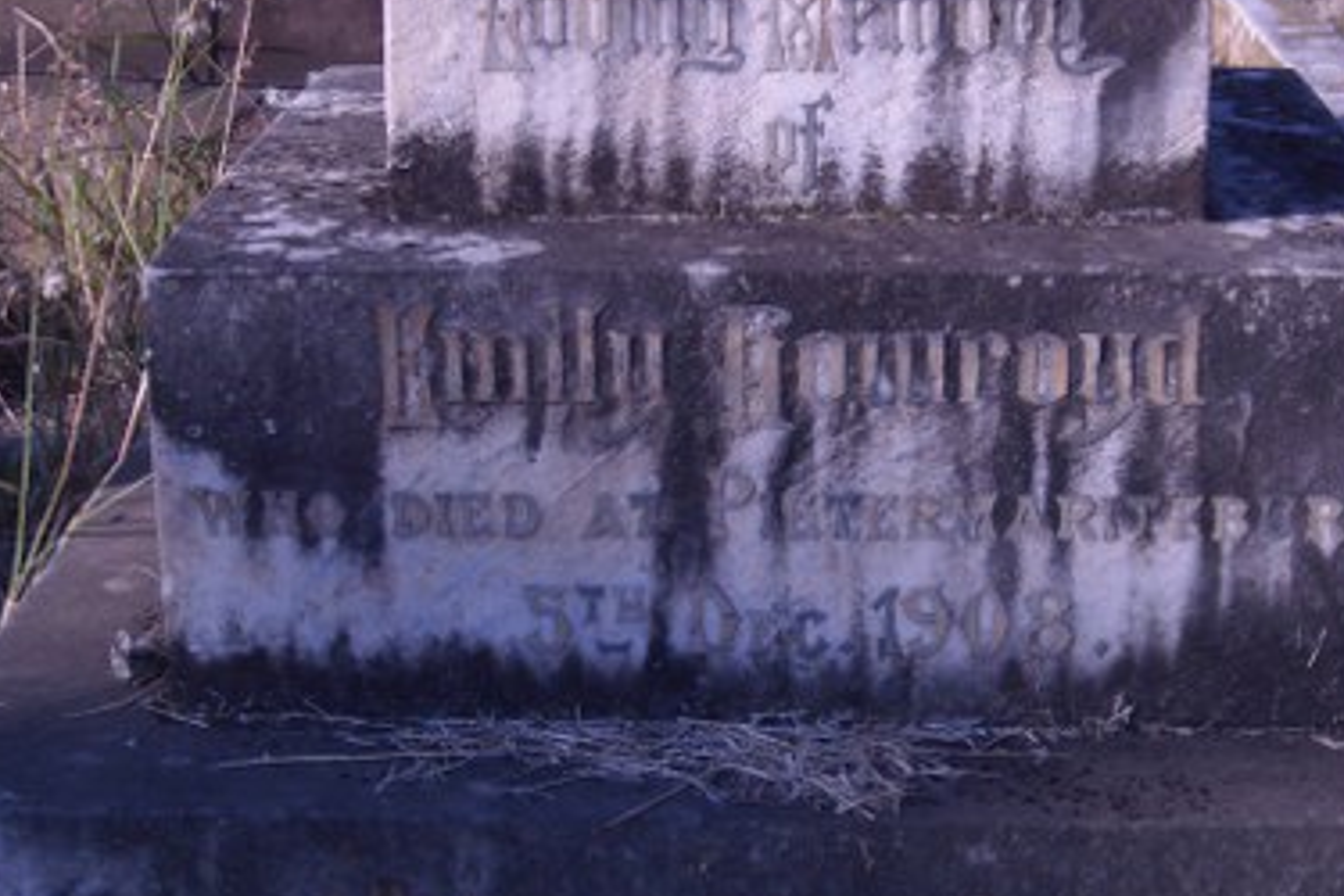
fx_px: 2912
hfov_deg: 26.0
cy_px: 405
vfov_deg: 17.5
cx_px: 763
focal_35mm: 78
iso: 64
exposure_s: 1/154
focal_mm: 7.1
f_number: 6.1
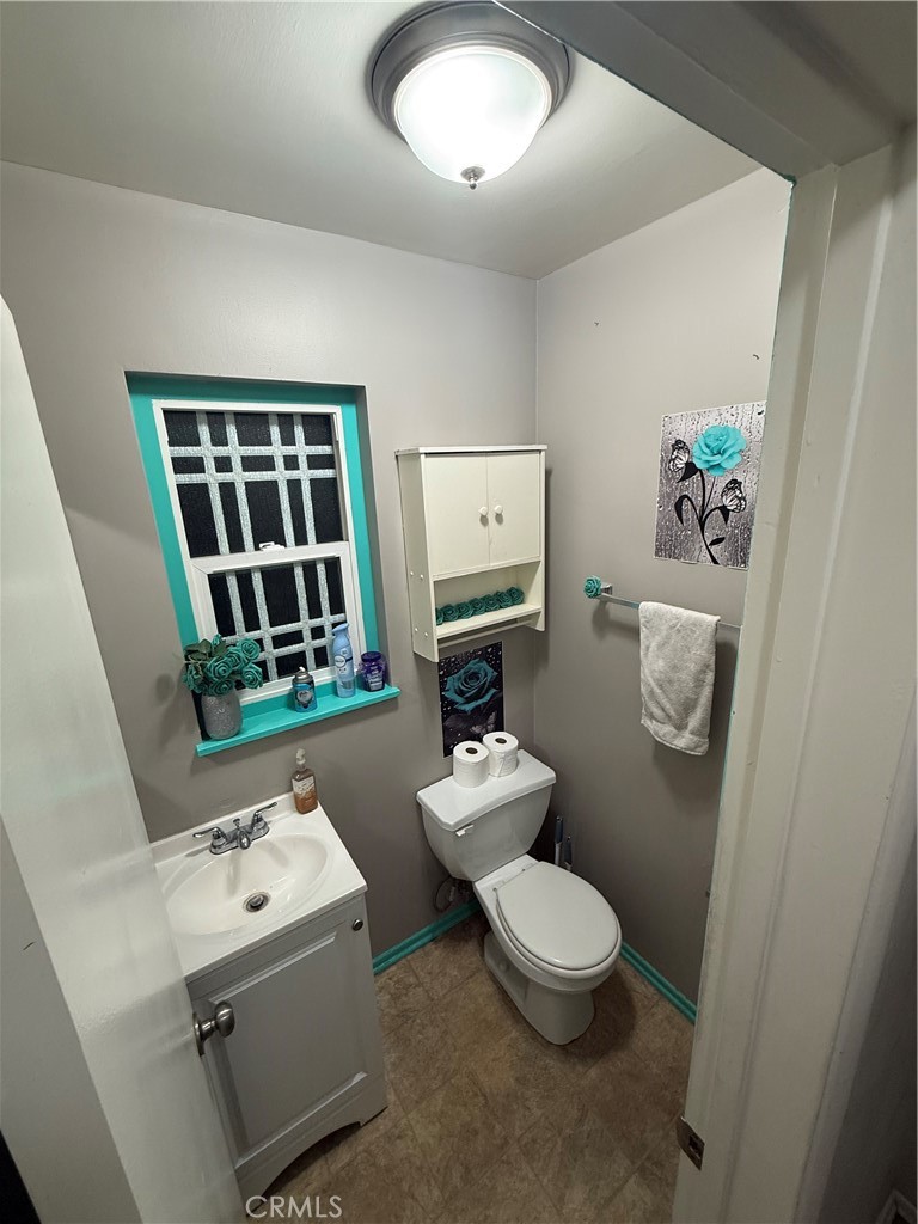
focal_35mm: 14
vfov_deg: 102.1
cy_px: 612
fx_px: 495
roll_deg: +1.2
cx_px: 459
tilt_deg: -15.8
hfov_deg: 85.7
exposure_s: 1/60
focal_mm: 2.22
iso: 160
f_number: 2.2
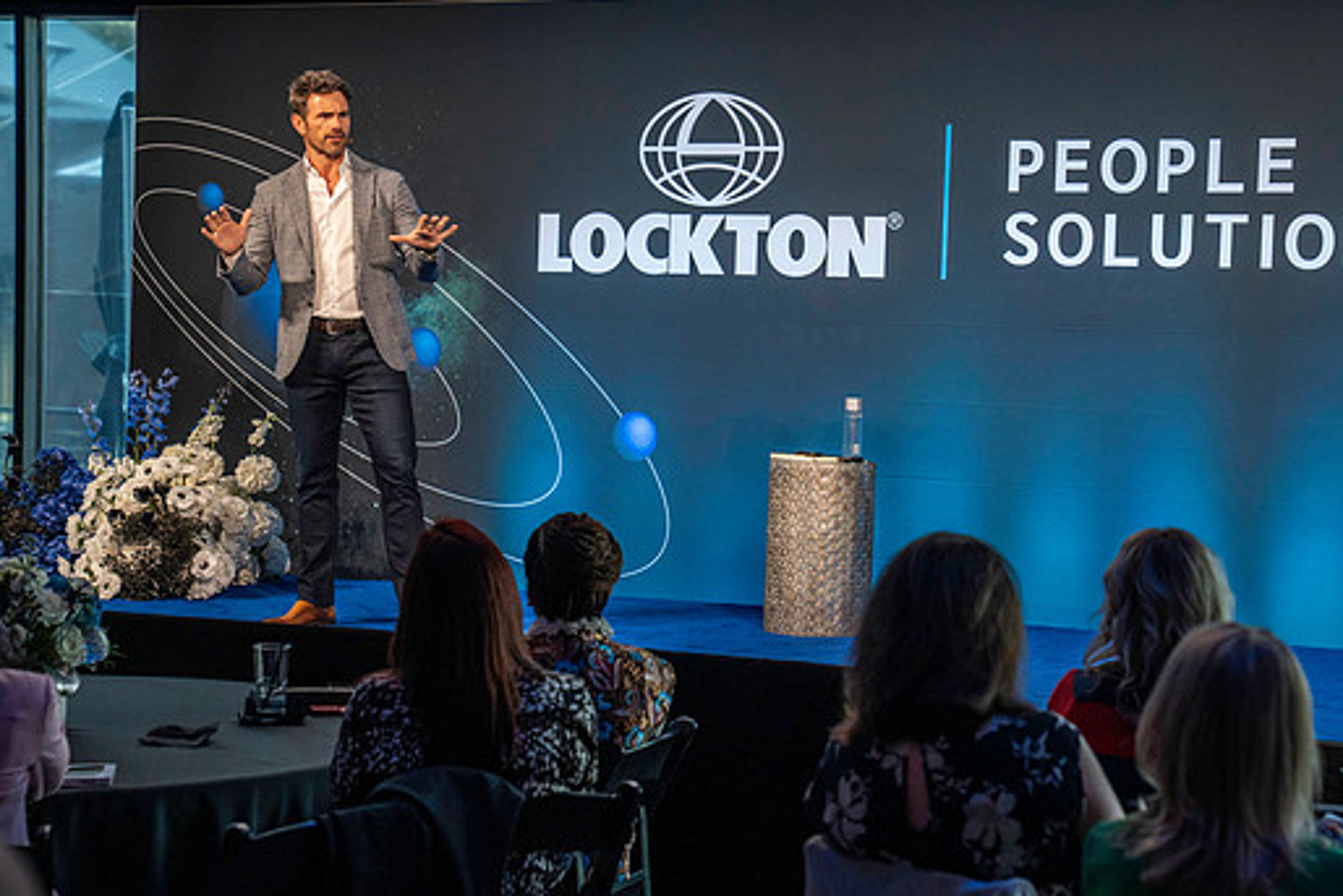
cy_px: 464
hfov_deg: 25.7
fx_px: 2948
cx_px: 745
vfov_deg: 17.3
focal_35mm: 79
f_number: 4.5
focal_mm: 70
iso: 3200
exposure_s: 1/200
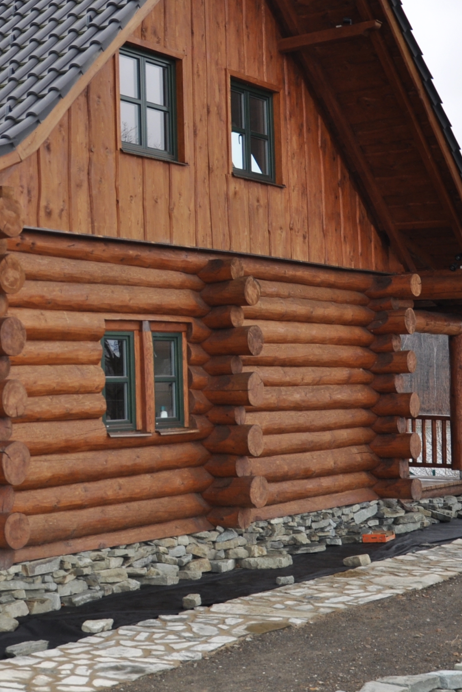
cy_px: 271
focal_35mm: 66
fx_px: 1271
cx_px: -7
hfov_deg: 19.9
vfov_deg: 30.4
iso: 200
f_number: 4.5
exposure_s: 1/200
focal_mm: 21
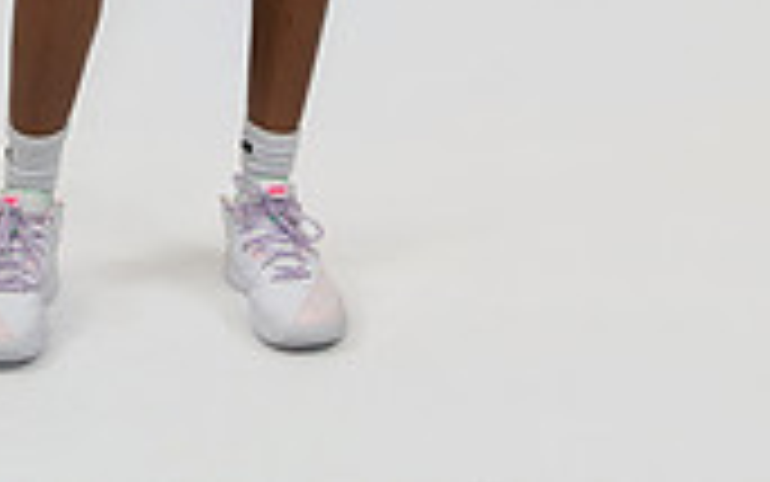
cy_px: -527
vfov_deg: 10.7
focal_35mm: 110
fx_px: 2315
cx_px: 171
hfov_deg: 18.7
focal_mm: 41.1
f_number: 4
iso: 400
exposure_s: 1/125
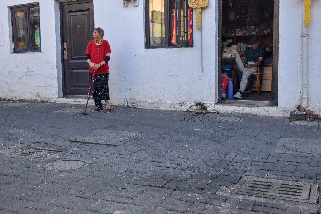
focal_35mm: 39
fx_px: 348
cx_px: 160
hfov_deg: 49.6
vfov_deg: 34.2
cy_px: 107
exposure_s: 1/750
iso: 800
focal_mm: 26
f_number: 4
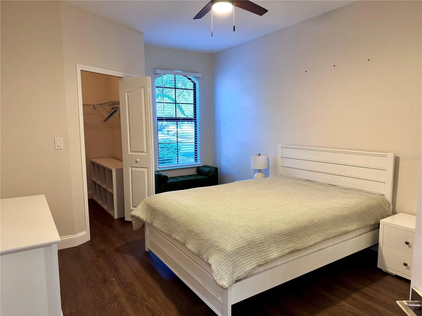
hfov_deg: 71.6
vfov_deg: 56.8
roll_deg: -0.3
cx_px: 211
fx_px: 293
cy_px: 158
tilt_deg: -7.1
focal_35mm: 24
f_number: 1.78
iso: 160
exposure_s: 1/60
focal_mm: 6.76
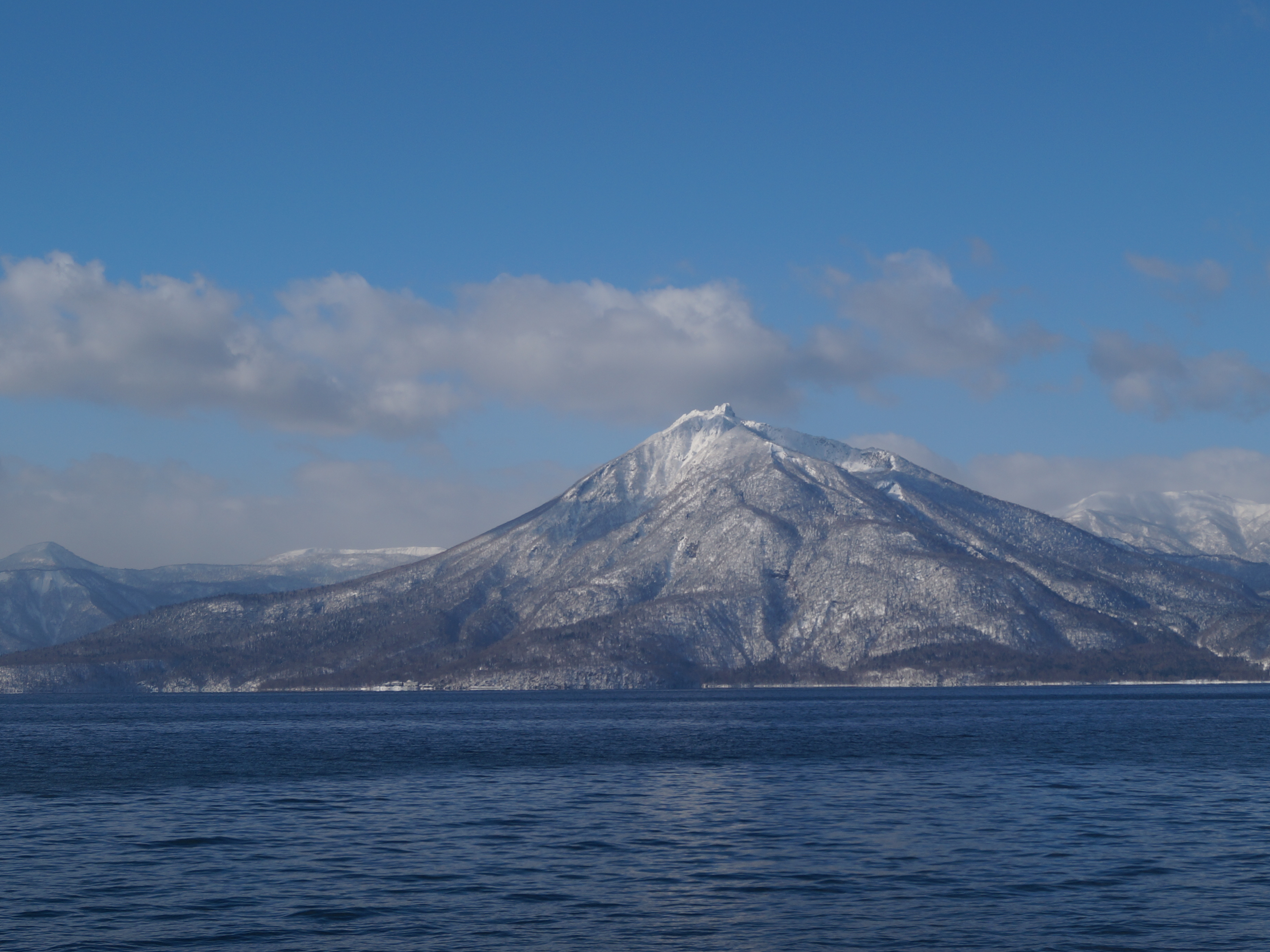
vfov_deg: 21.7
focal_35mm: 68
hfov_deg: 28.7
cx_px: 727
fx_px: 2482
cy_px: 439
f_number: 9
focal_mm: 35
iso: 100
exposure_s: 1/800
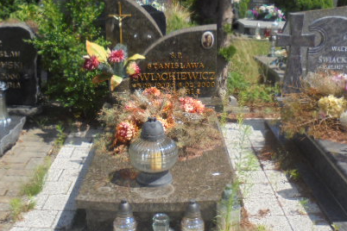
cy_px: 101
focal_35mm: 48
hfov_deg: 41.1
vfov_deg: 28.0
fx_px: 463
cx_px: 161
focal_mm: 5.3
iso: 100
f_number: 3.7
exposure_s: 1/800
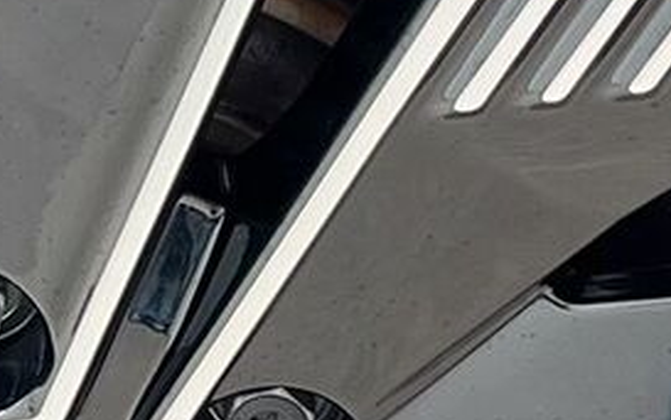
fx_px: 3147
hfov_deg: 12.0
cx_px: 16
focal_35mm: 172
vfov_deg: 7.6
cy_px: 435
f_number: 1.5
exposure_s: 1/121
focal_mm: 5.7
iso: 80
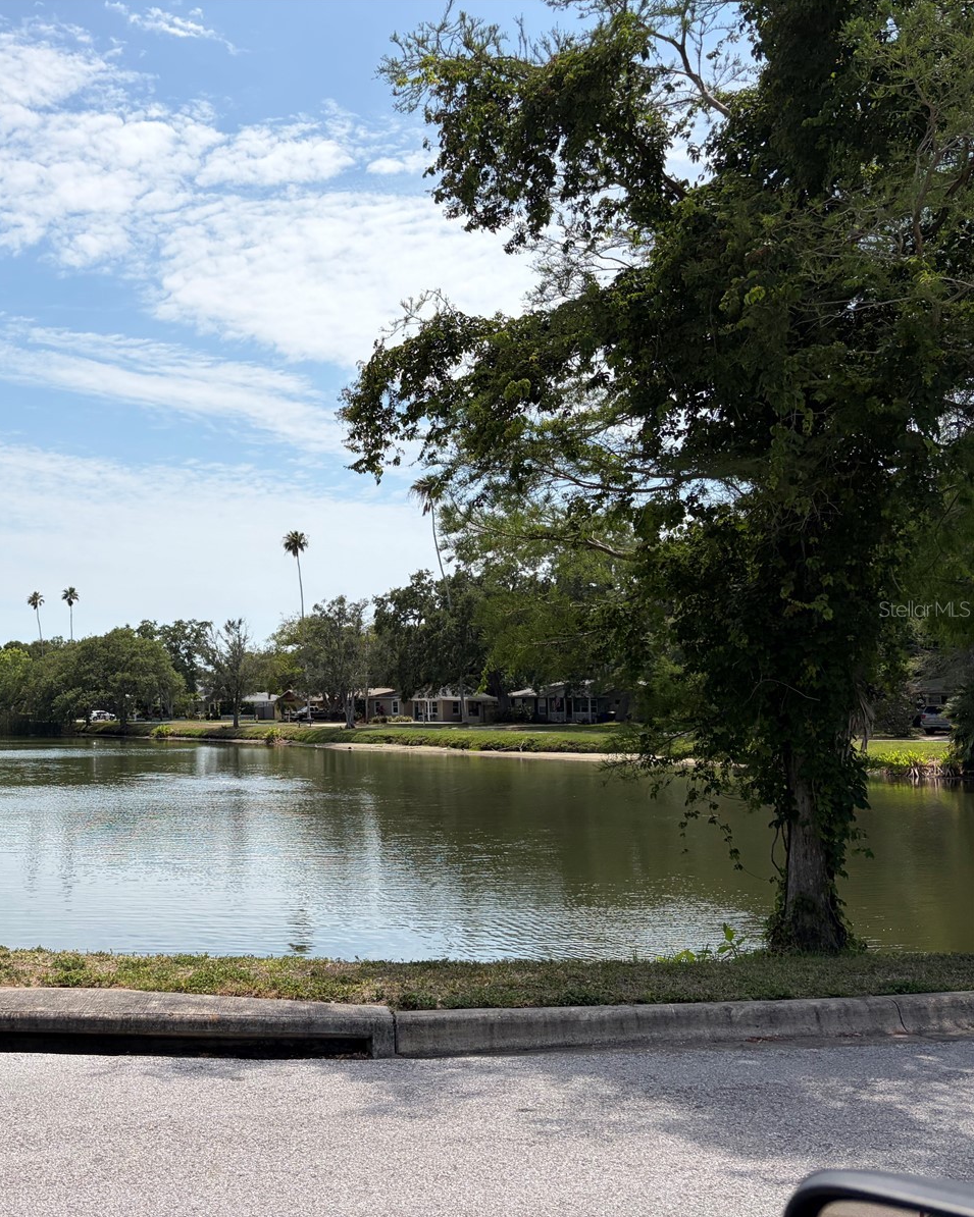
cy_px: 608
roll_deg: +1.0
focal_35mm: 34
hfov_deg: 41.0
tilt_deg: +4.9
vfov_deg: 52.8
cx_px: 159
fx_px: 1225
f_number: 1.6
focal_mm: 5.96
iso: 50
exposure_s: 1/6329
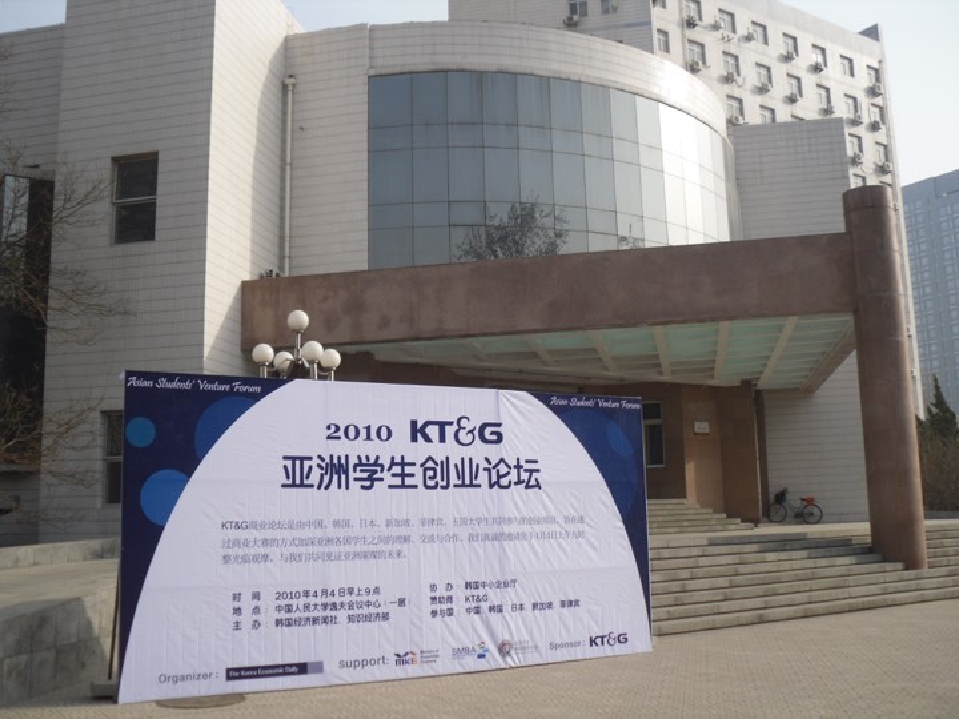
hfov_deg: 52.6
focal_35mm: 35
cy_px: 360
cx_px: 480
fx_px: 970
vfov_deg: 40.7
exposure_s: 1/98
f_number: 7.6
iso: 80
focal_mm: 6.3
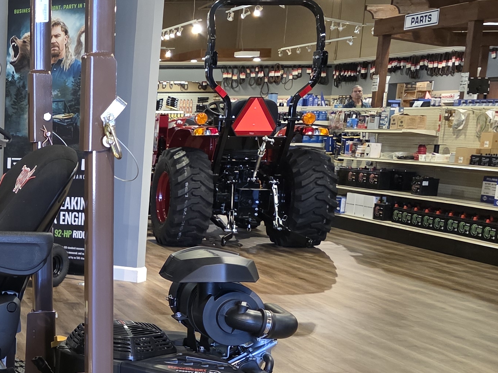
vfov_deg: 21.2
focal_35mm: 68
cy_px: 326
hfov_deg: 24.8
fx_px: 978
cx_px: -151
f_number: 1.7
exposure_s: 1/120
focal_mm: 6.3
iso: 640
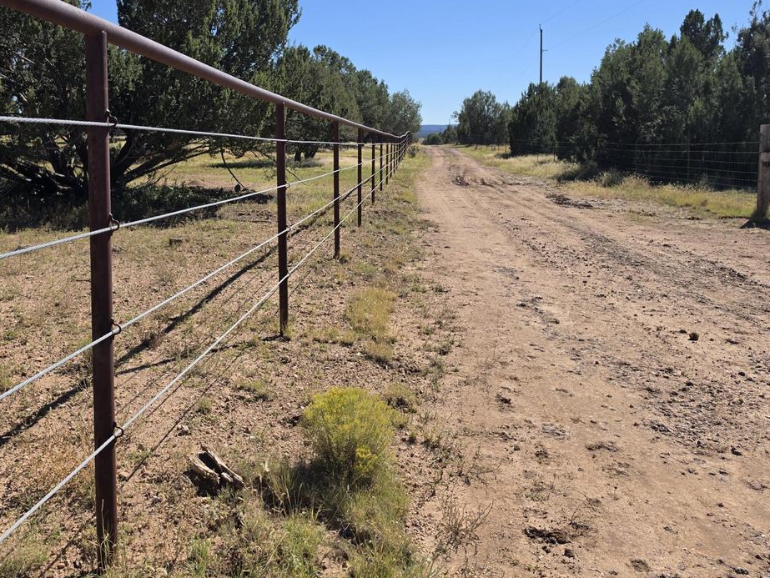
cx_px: 278
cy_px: 178
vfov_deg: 41.1
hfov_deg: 53.2
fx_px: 757
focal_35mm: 34
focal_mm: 6.5
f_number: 1.4
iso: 64
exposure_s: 1/7058
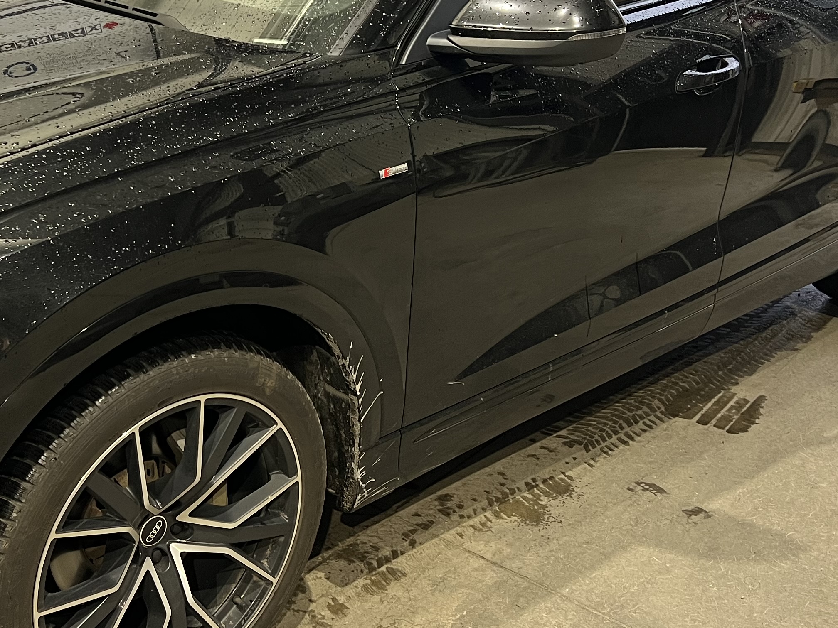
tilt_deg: -20.6
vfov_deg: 27.9
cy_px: 210
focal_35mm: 52
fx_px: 1259
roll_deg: -0.6
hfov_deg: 36.2
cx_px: 233
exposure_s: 1/60
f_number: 1.5
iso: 160
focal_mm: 5.7
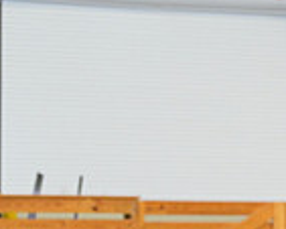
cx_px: 570
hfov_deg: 4.4
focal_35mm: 433
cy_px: 246
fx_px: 3668
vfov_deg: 3.6
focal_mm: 112
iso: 2500
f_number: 5.6
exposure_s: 1/200
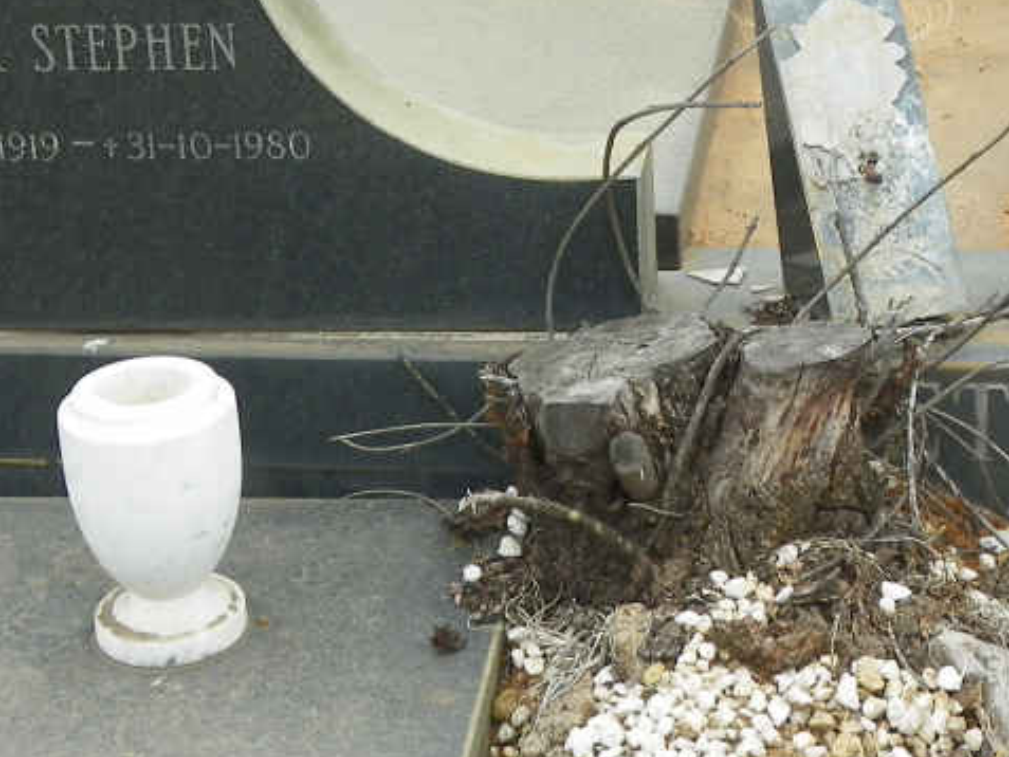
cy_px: 163
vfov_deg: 16.7
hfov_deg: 22.2
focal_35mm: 88
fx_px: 2566
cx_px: 556
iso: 64
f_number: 4.5
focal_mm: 6.2
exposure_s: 1/160
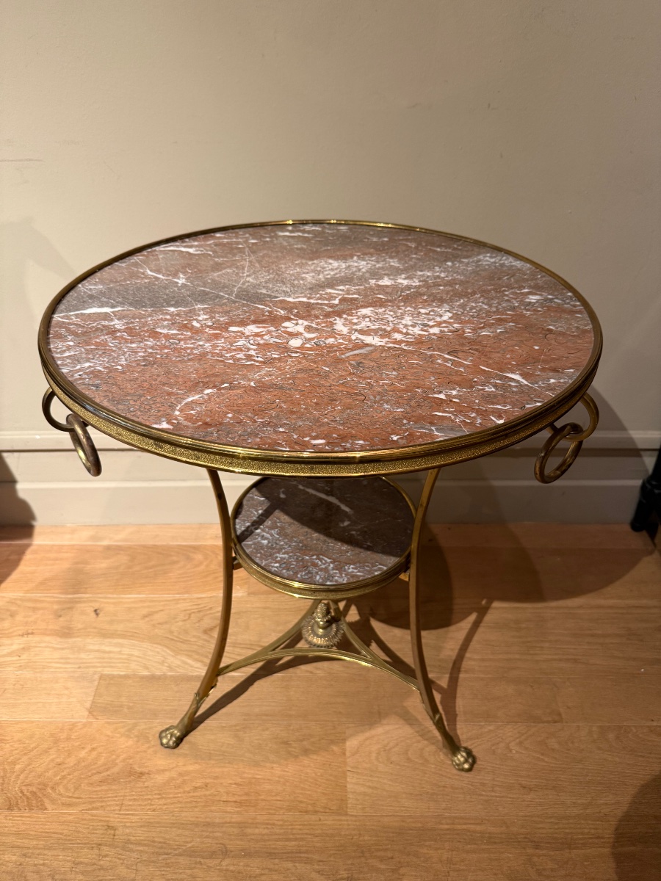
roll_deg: -0.4
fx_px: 611
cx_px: 330
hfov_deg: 56.8
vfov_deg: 71.6
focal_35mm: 24
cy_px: 440
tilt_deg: -35.2
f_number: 1.78
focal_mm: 6.76
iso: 250
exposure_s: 1/50
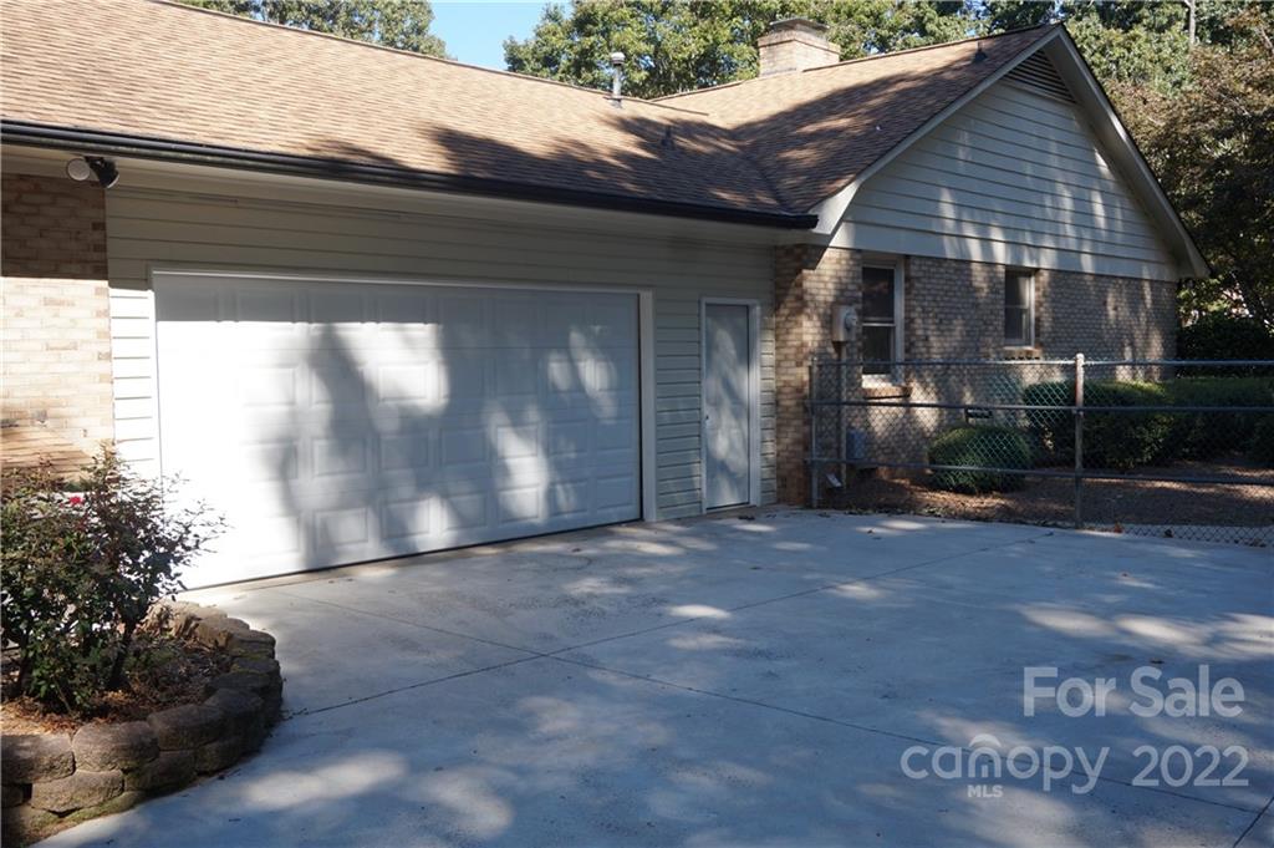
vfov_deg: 36.8
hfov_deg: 53.2
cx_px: 637
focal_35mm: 36
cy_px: 424
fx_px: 1273
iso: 100
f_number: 5.6
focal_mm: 24
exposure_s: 1/200
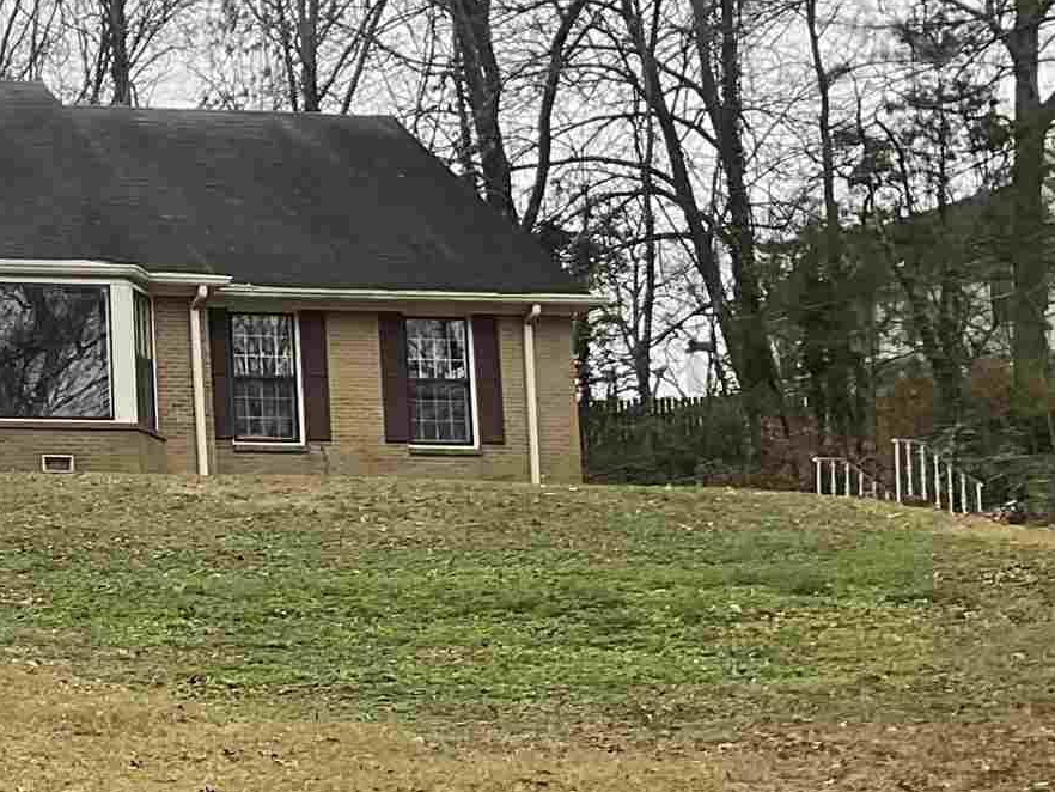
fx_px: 3079
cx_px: -636
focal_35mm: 101
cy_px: 742
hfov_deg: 17.1
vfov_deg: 14.5
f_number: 1.8
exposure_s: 1/120
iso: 16
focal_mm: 3
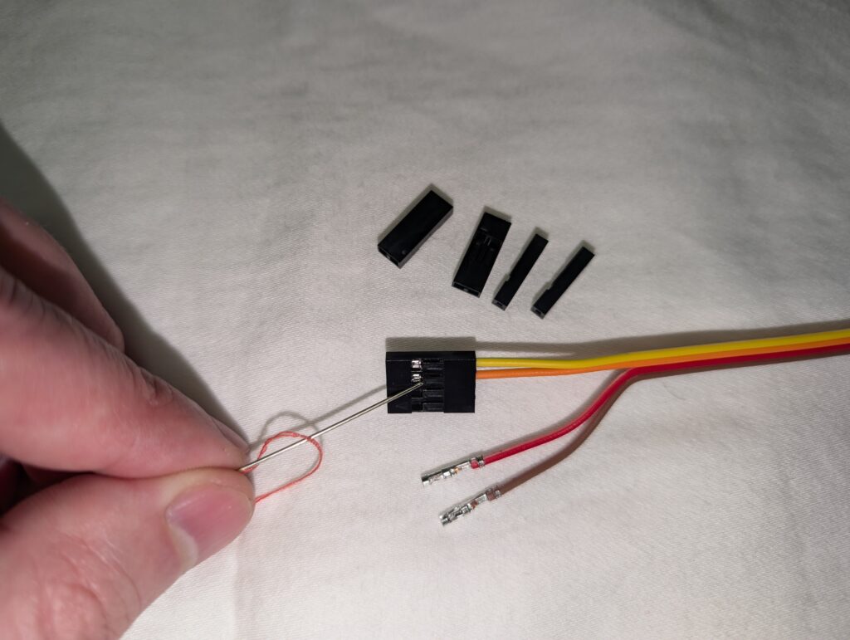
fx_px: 590
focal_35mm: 24
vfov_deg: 56.9
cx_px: 425
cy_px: 320
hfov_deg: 71.5
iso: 28
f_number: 1.68
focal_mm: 6.9
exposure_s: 1/129
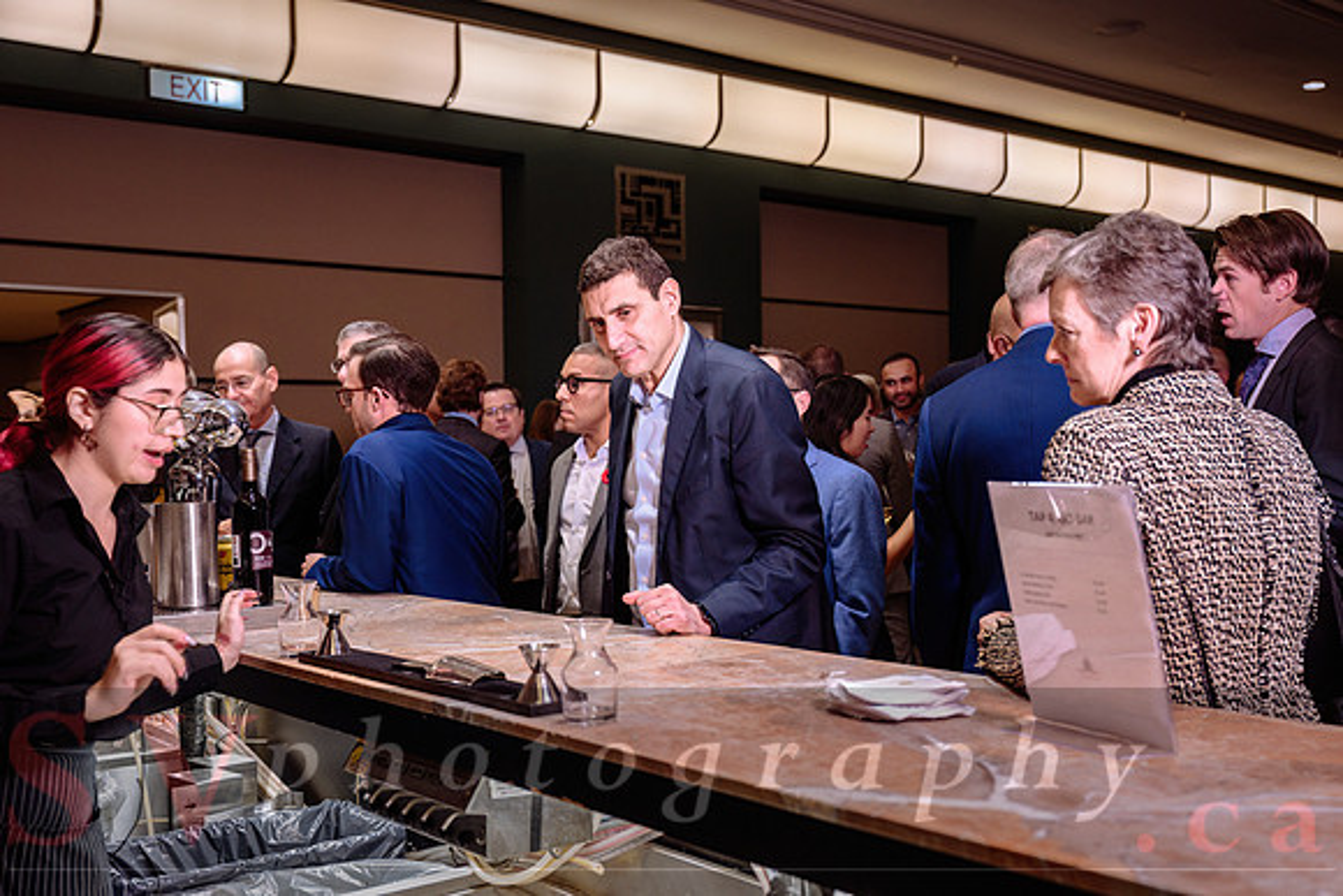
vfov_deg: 35.4
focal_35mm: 38
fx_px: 1402
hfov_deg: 51.2
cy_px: 481
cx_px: 721
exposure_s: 1/80
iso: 800
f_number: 3.5
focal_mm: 35
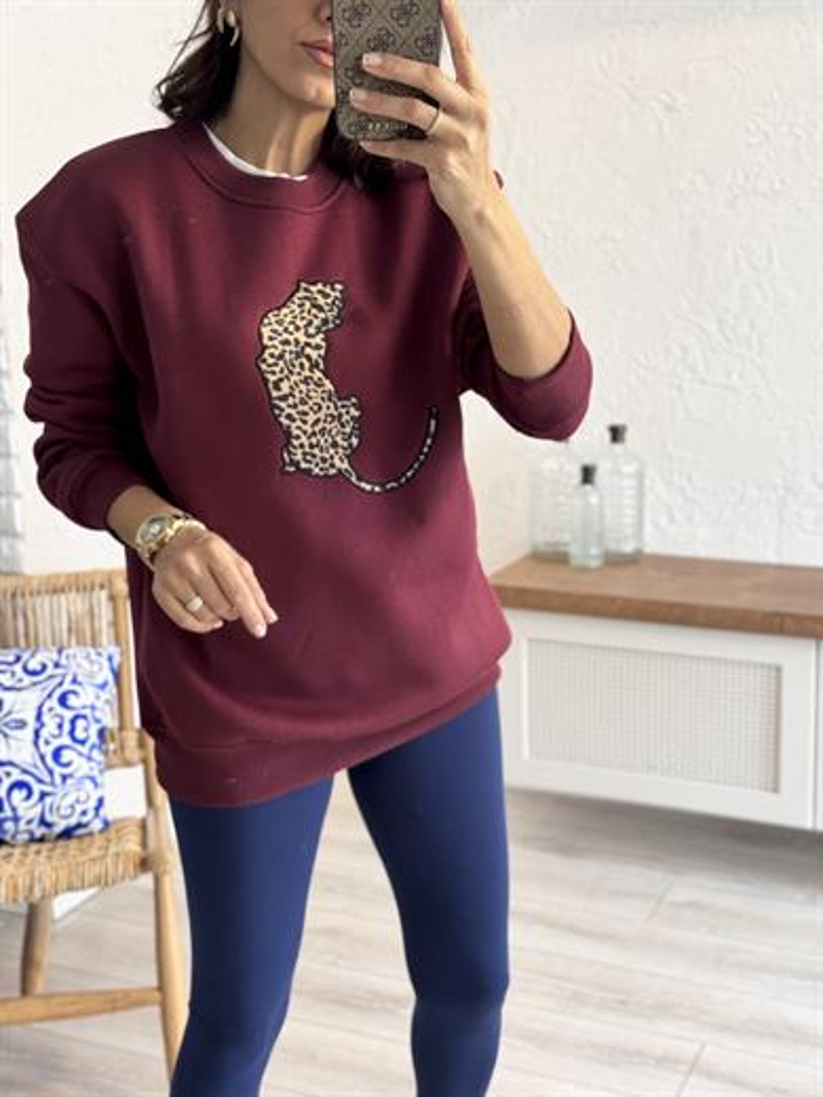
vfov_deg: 39.7
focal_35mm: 48
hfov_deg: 30.3
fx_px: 1522
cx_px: 412
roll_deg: +1.1
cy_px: 548
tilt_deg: -27.9
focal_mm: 6.76
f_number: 1.78
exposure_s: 1/60
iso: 100
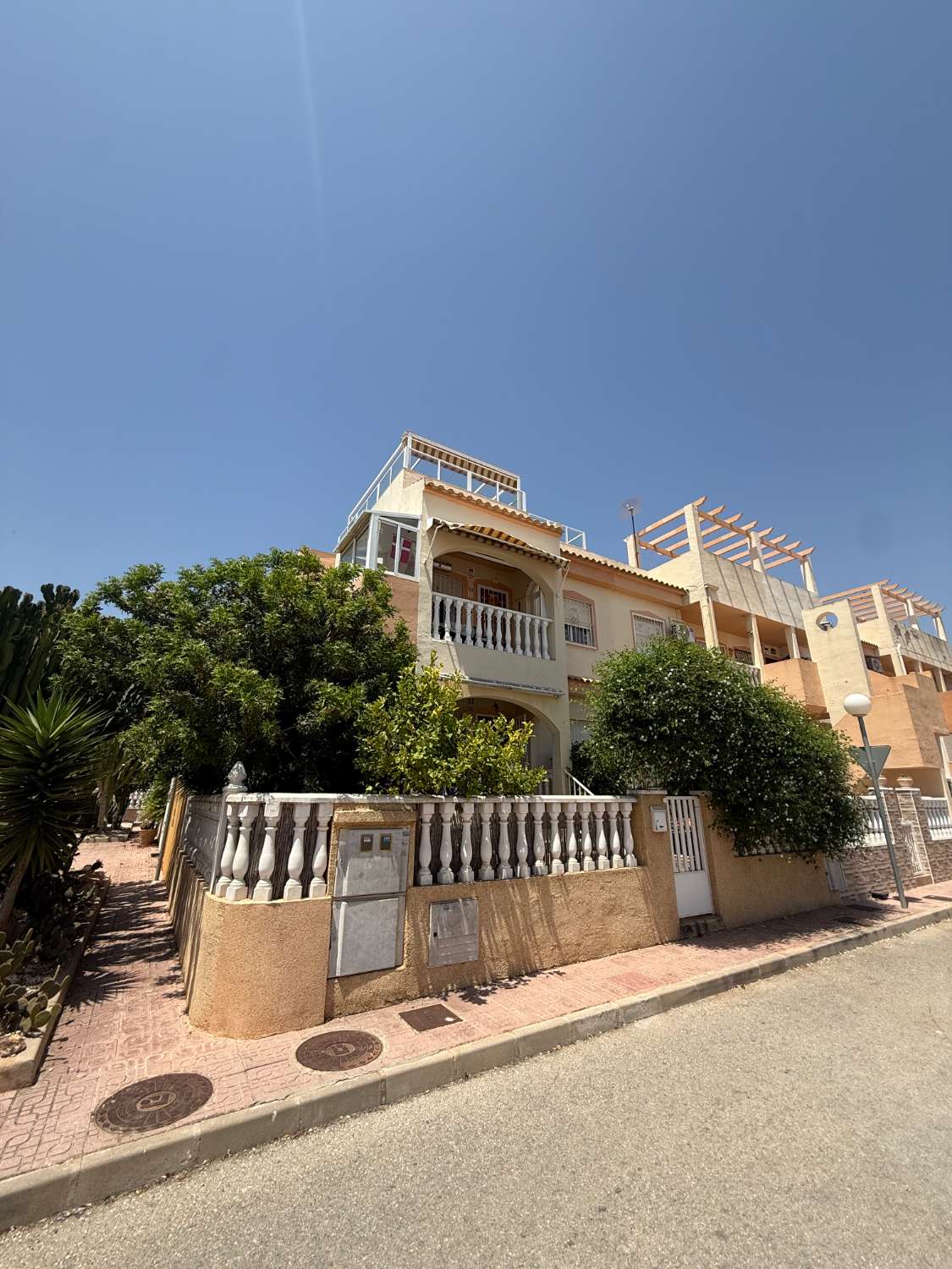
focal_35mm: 14
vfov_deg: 102.1
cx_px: 476
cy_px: 634
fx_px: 513
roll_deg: -0.6
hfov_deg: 85.7
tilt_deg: +16.1
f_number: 2.2
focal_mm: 2.22
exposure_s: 1/2092
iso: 50
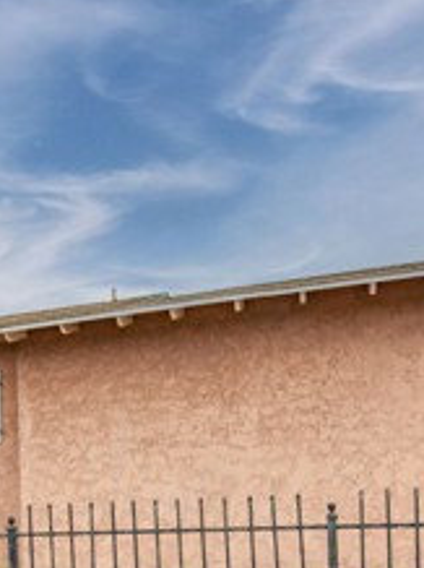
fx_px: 785
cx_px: 34
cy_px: 528
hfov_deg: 28.9
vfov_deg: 36.8
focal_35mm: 48
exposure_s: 1/500
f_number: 9
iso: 400
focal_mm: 17
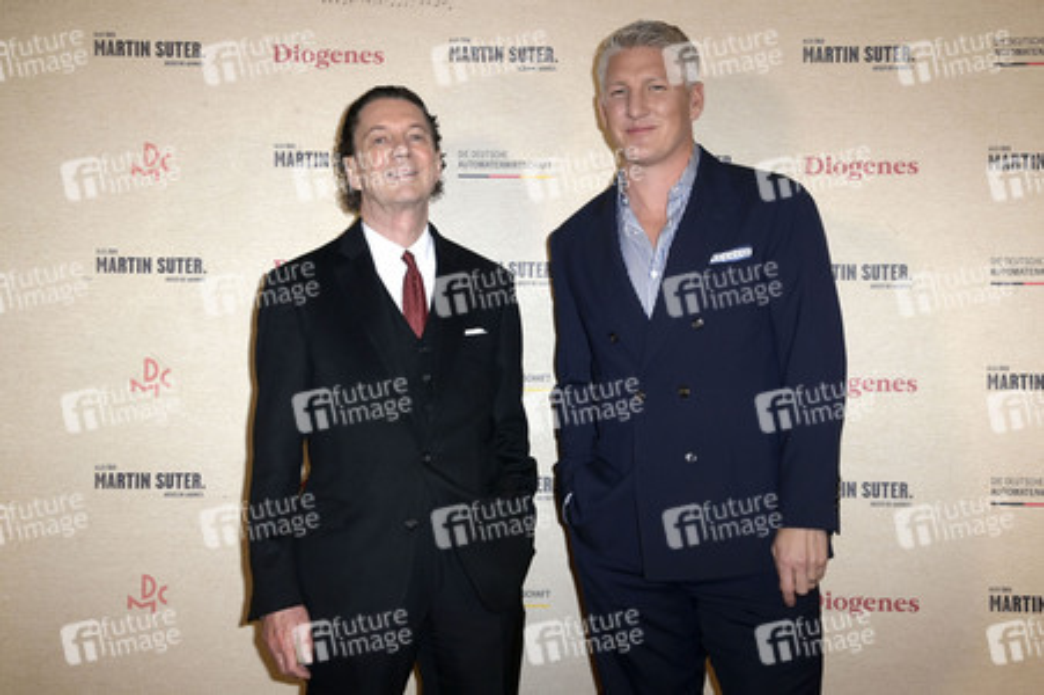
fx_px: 1594
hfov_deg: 36.3
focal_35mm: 55
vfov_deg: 24.6
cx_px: 522
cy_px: 348
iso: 400
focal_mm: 55
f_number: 5.6
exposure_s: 1/250
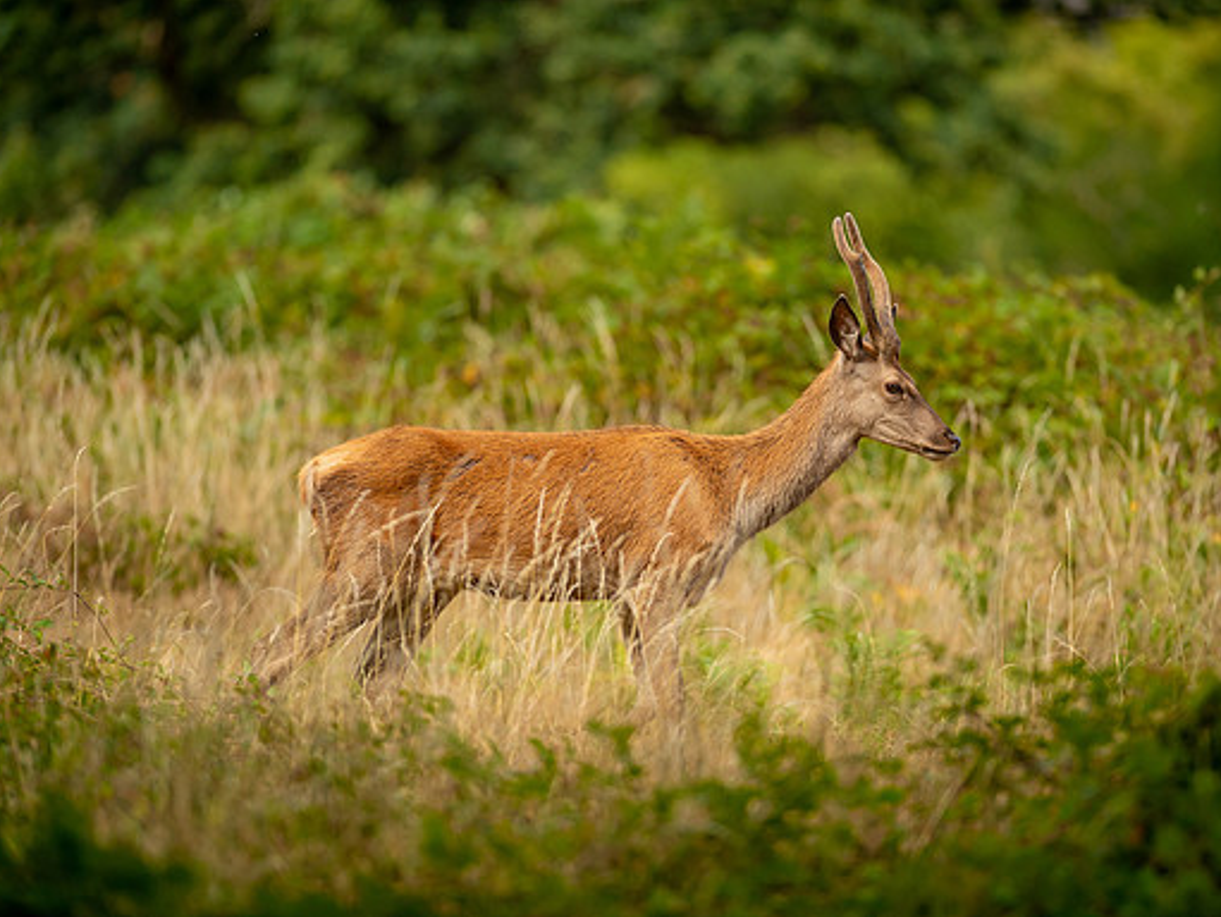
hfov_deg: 6.1
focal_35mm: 327
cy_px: 458
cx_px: 657
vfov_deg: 4.6
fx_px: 11542
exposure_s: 1/6400
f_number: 2.8
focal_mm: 300
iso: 560
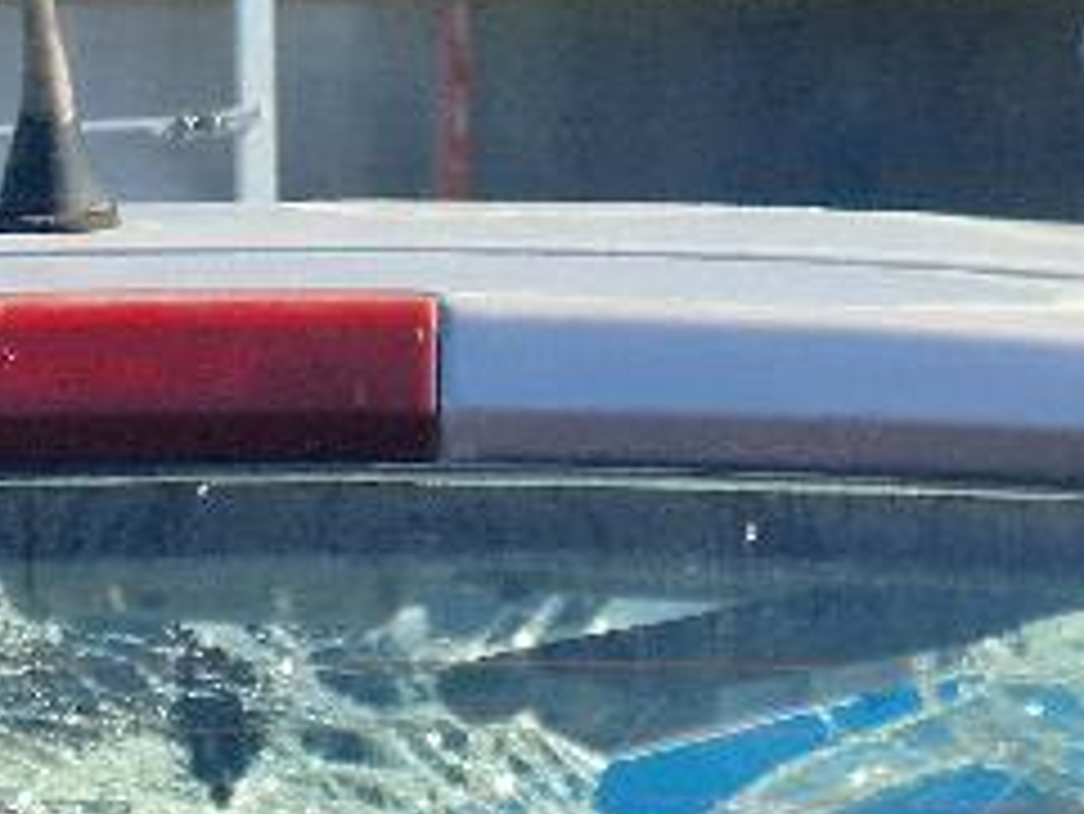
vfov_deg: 7.4
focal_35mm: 172
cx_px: -36
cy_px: 2613
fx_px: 5389
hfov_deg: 11.4
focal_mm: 5.4
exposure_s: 1/625
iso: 50
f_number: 1.8
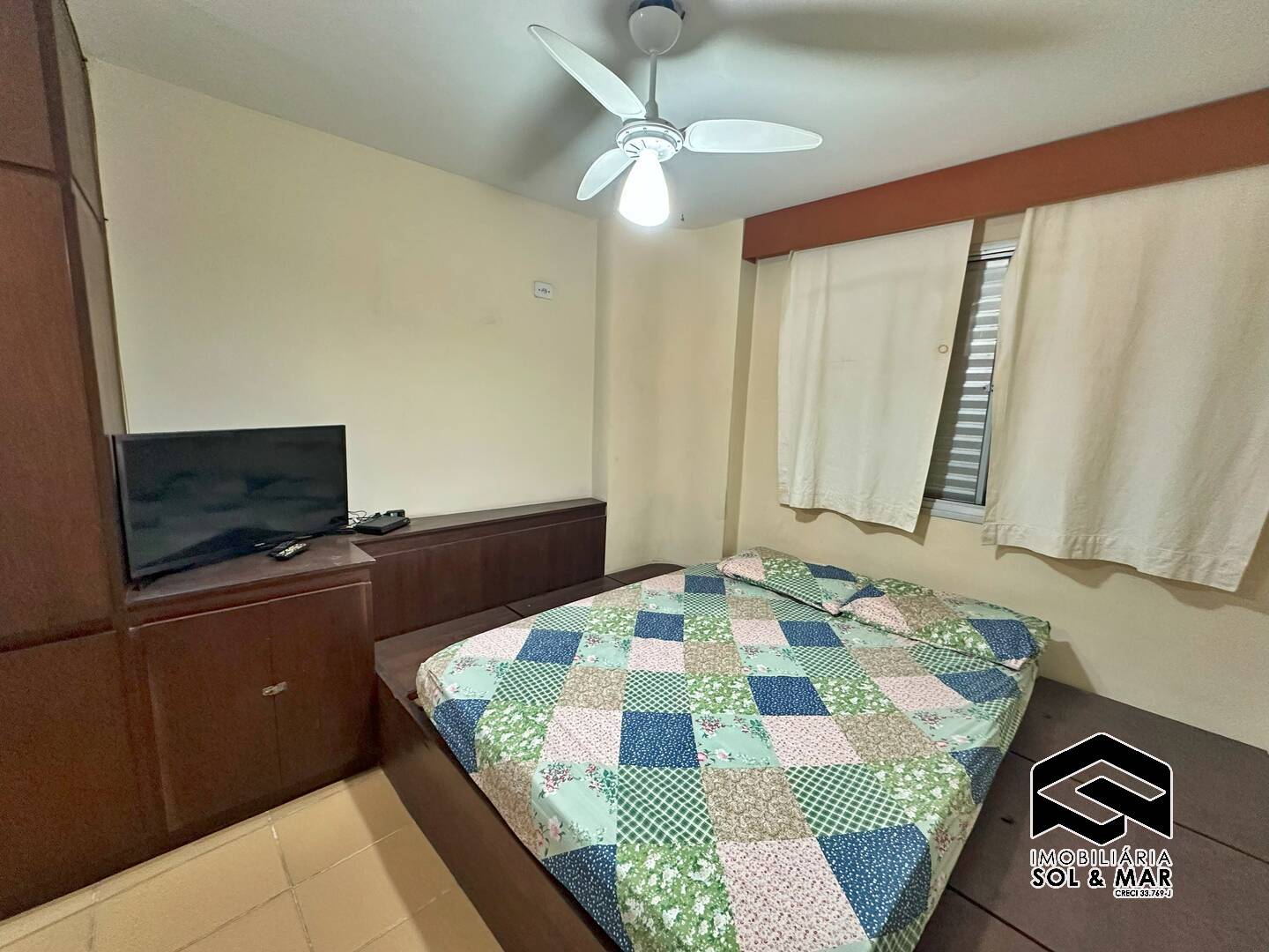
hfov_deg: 102.1
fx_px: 513
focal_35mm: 14
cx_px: 634
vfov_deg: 85.7
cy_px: 476
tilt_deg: -8.6
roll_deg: -2.2
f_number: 2.2
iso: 500
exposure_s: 1/60
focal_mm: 2.22
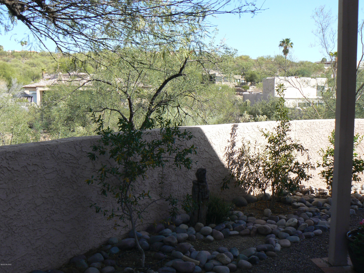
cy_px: 136
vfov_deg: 39.7
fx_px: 379
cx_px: 182
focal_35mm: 36
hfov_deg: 51.4
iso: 80
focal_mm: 6
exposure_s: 1/250
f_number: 5.6
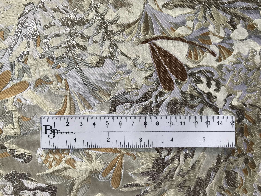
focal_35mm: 28
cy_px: 98
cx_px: 130
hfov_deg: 63.4
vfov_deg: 49.7
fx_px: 211
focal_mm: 3.99
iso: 40
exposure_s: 1/120
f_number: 1.8
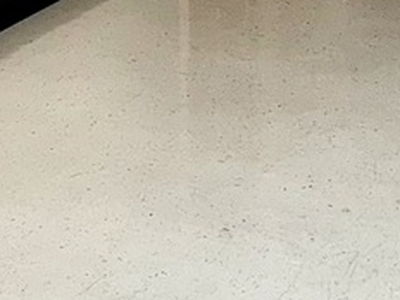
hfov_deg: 13.3
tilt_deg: -5.2
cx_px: 209
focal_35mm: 149
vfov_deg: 9.3
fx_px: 1722
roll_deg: +0.2
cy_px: -305
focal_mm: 6.76
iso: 125
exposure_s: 1/16
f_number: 1.78
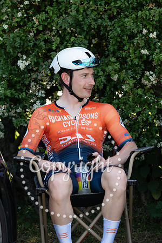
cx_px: 81
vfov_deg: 10.3
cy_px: 122
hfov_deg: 6.9
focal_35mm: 200
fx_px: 1350
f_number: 4.5
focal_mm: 200
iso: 800
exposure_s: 1/1000
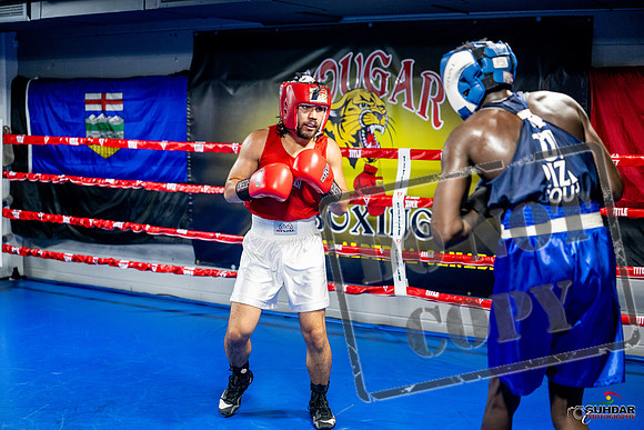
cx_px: 322
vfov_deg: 27.0
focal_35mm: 50
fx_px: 895
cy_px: 215
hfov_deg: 39.6
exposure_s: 1/800
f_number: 2
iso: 4000
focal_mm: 50
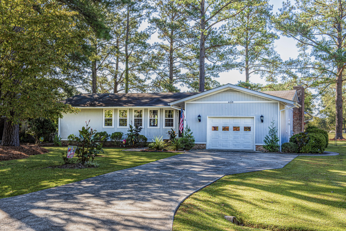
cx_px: 173
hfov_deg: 41.1
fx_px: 461
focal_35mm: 48
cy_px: 116
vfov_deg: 28.1
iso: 100
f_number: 10
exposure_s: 1/40
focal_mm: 48
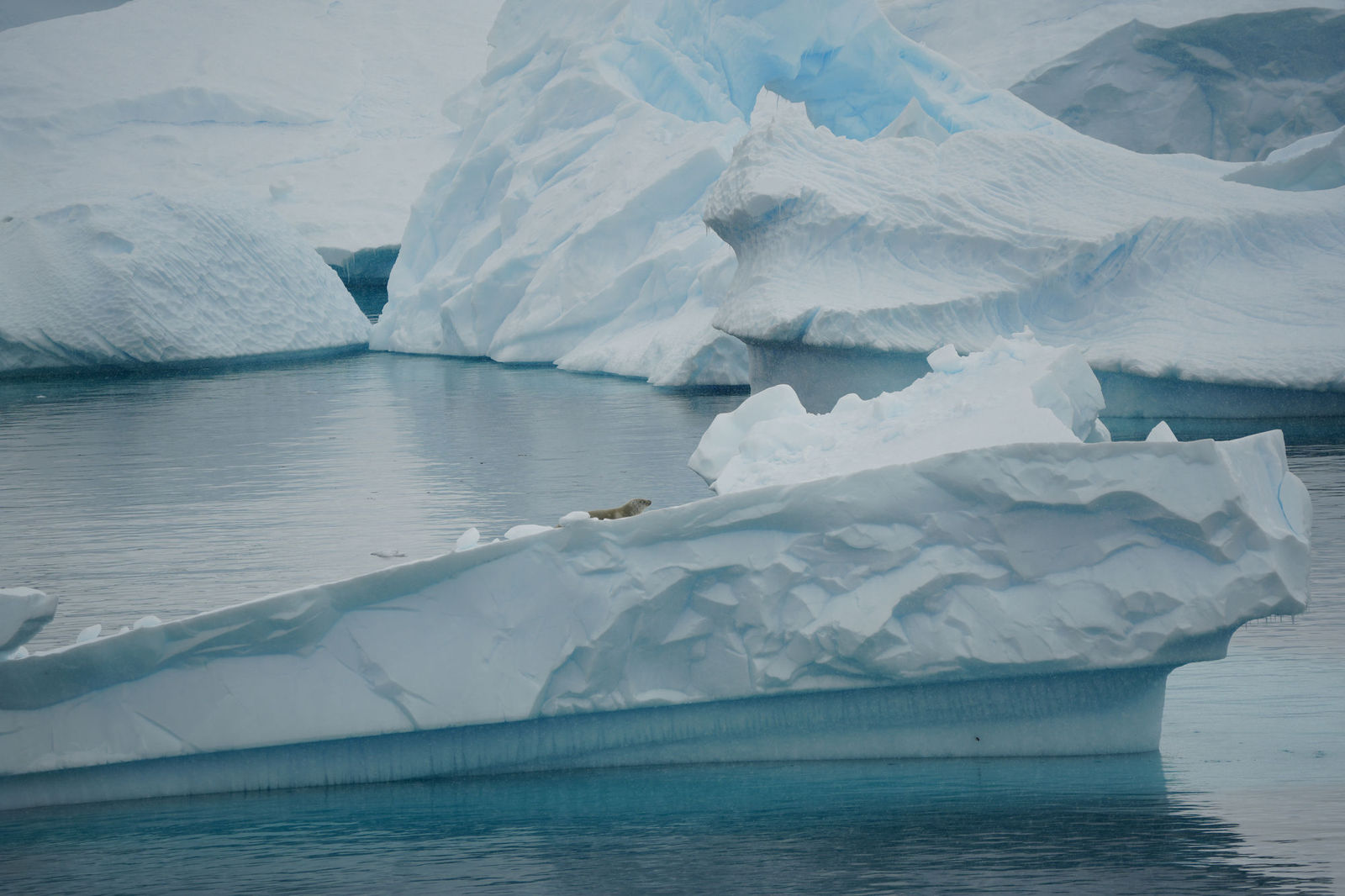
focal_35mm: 400
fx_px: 14940
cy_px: 448
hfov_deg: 5.2
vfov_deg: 3.4
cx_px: 672
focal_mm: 400
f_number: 6.3
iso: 100
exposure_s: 1/500
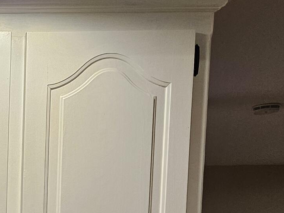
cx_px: -135
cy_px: 392
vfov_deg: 13.7
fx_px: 787
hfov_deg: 18.3
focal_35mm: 96
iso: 200
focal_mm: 5.4
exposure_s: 1/120
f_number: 1.8
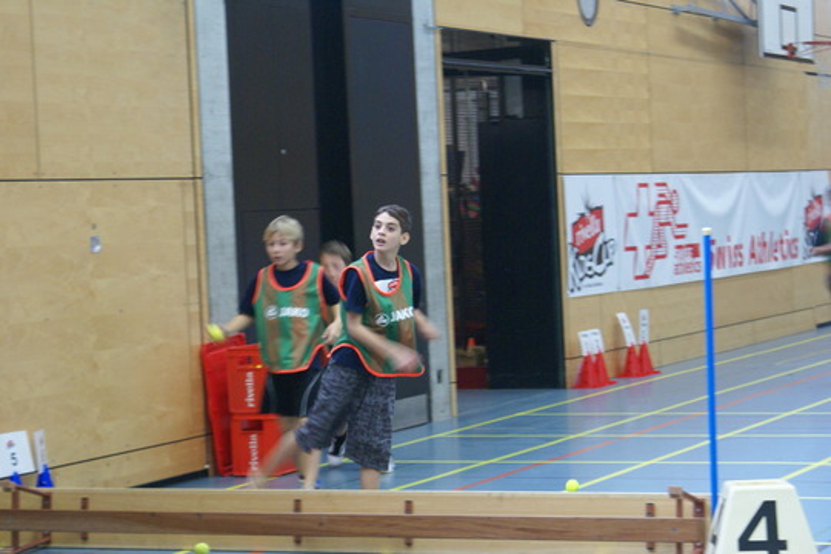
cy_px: 277
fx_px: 2424
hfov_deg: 19.5
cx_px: 416
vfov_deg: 13.0
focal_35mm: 105
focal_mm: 70
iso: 800
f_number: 5.6
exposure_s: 1/30
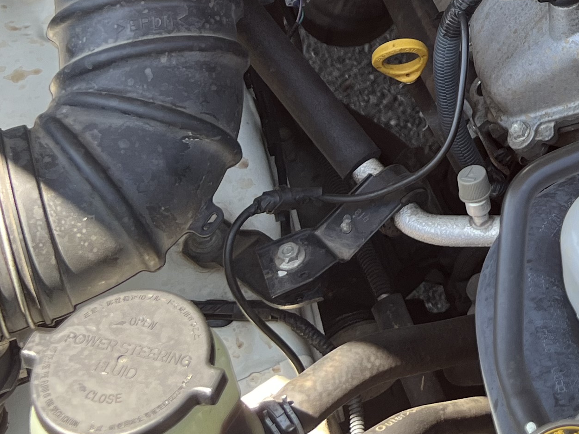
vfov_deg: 16.1
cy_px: -213
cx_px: 697
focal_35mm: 84
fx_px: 1405
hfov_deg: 21.6
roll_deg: -2.0
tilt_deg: -36.5
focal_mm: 5.7
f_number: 1.5
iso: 50
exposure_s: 1/362
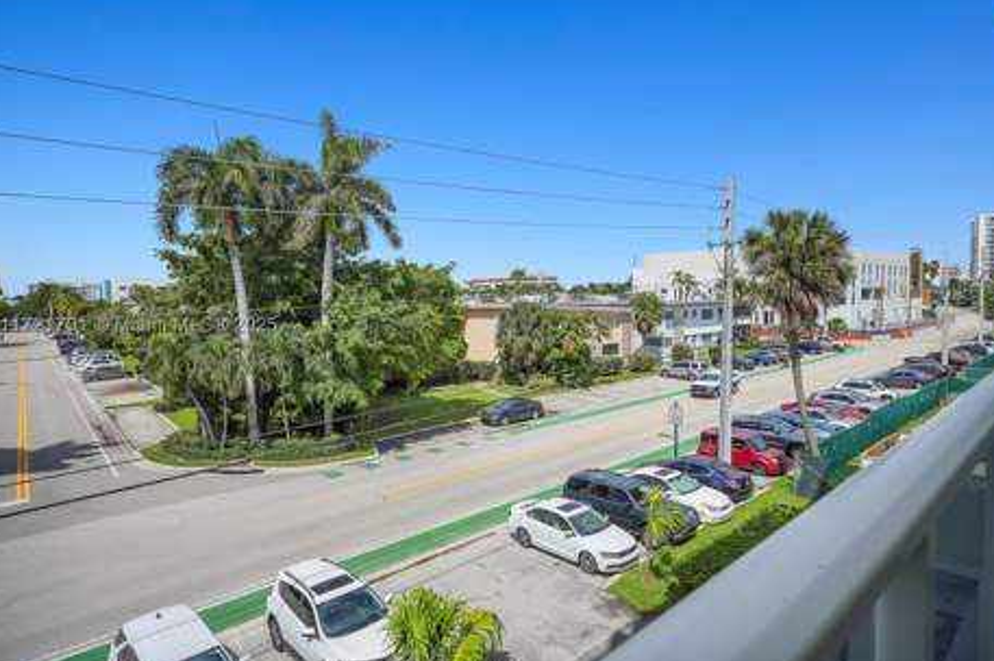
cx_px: 505
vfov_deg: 59.4
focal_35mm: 21
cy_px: 327
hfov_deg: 81.2
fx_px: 579
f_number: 6.3
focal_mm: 20
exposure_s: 1/4000
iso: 250
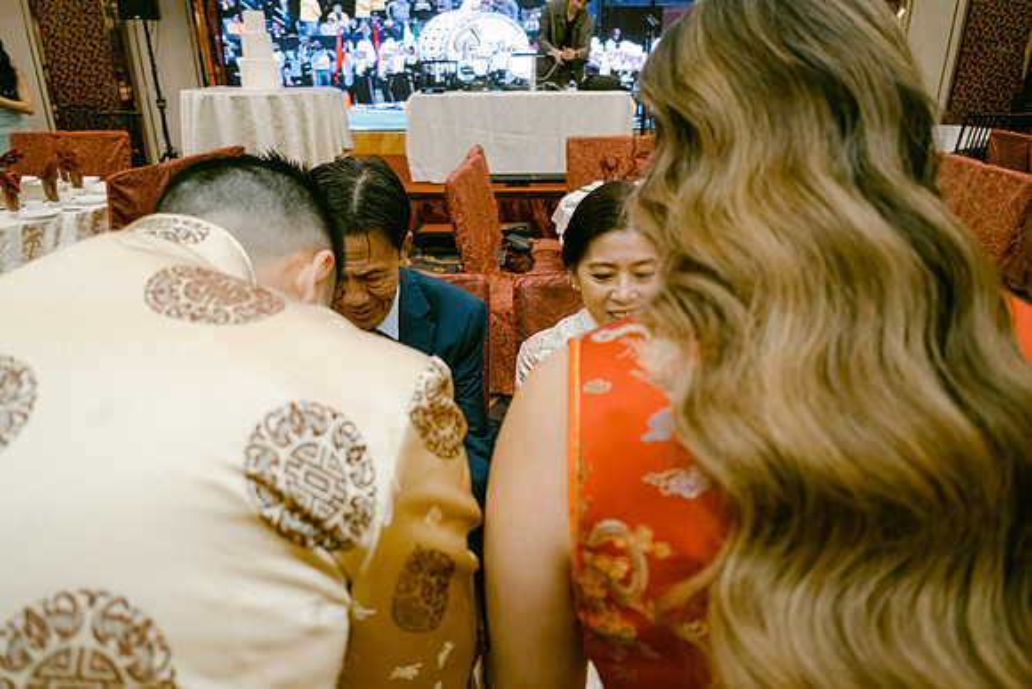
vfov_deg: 53.2
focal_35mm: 24
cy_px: 344
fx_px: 688
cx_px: 516
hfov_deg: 73.7
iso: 1000
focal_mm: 16
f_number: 2.8
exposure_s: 1/125
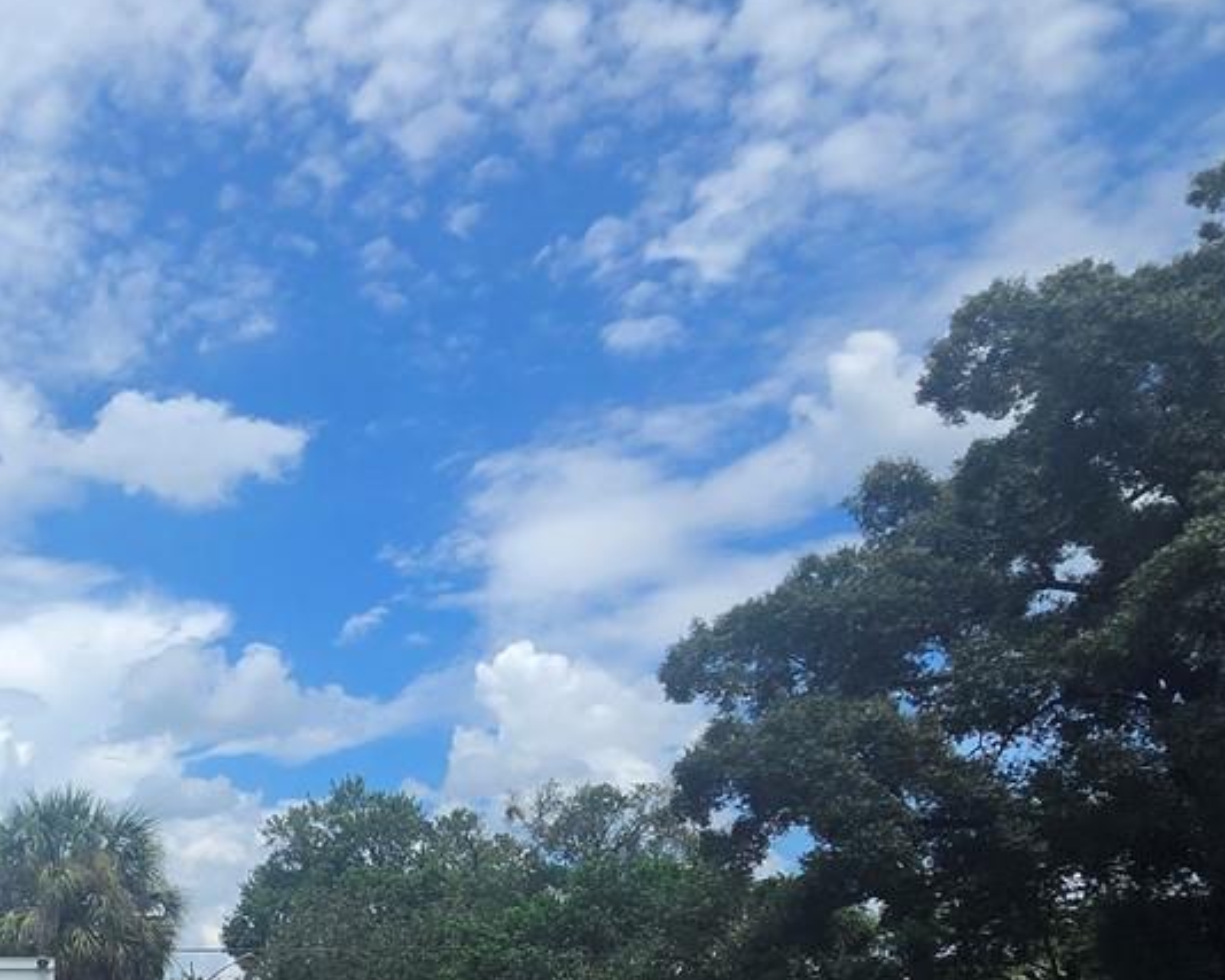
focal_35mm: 38
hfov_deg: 38.8
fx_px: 1377
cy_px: 962
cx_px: -149
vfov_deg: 35.7
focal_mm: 2.2
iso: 100
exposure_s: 1/4666
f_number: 2.2
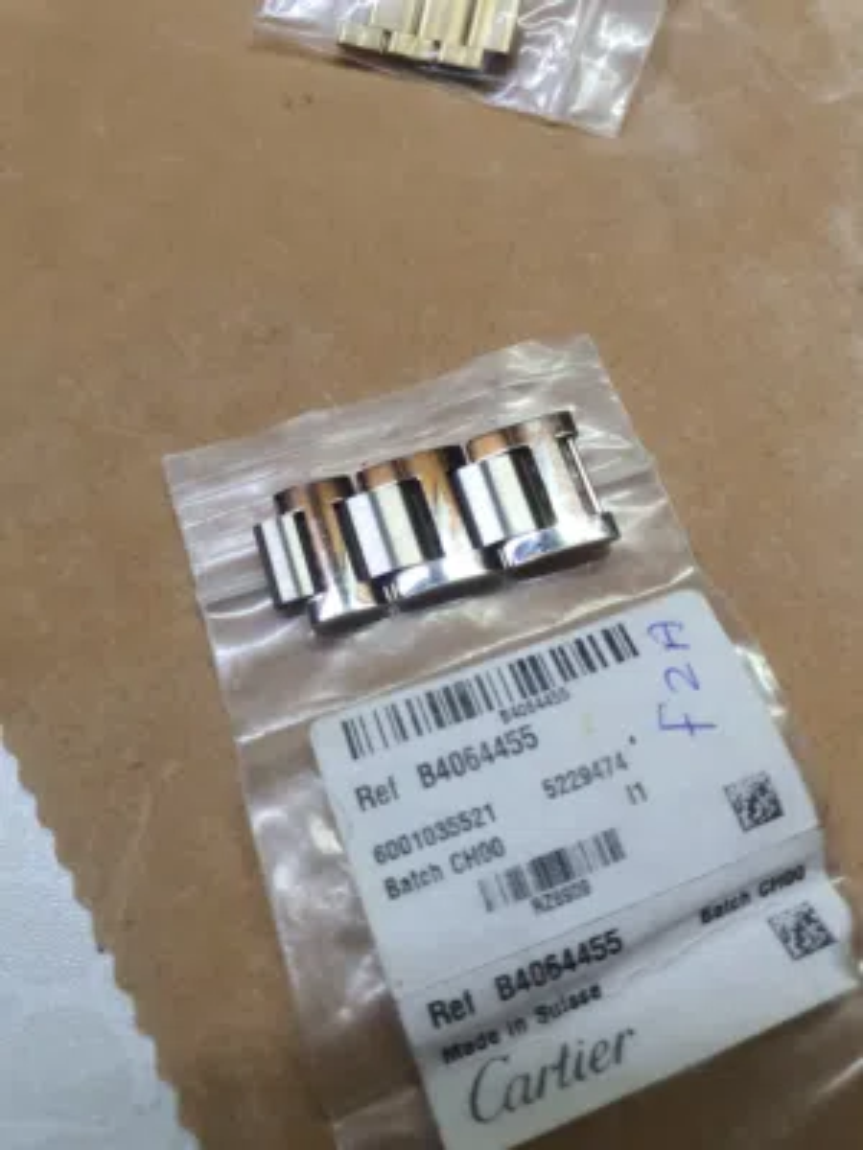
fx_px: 864
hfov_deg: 53.1
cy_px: 575
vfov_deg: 67.3
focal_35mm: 26
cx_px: 432
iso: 320
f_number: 1.5
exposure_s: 1/50
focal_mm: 4.3
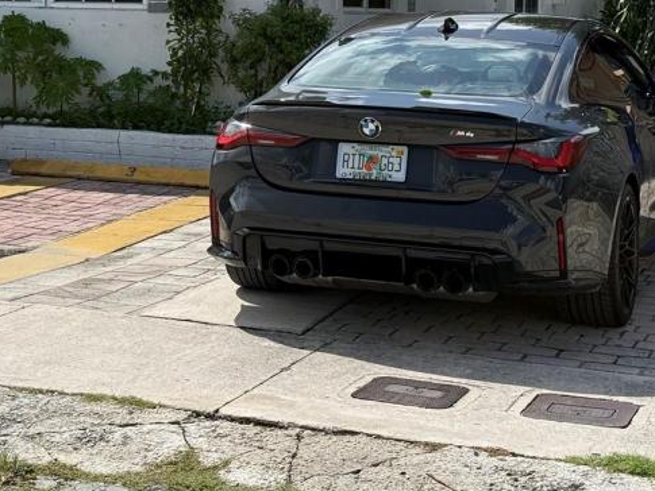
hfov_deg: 20.3
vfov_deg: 15.4
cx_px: 101
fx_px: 1798
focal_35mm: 95
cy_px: 53
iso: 64
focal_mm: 6.76
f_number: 1.78
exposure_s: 1/7143
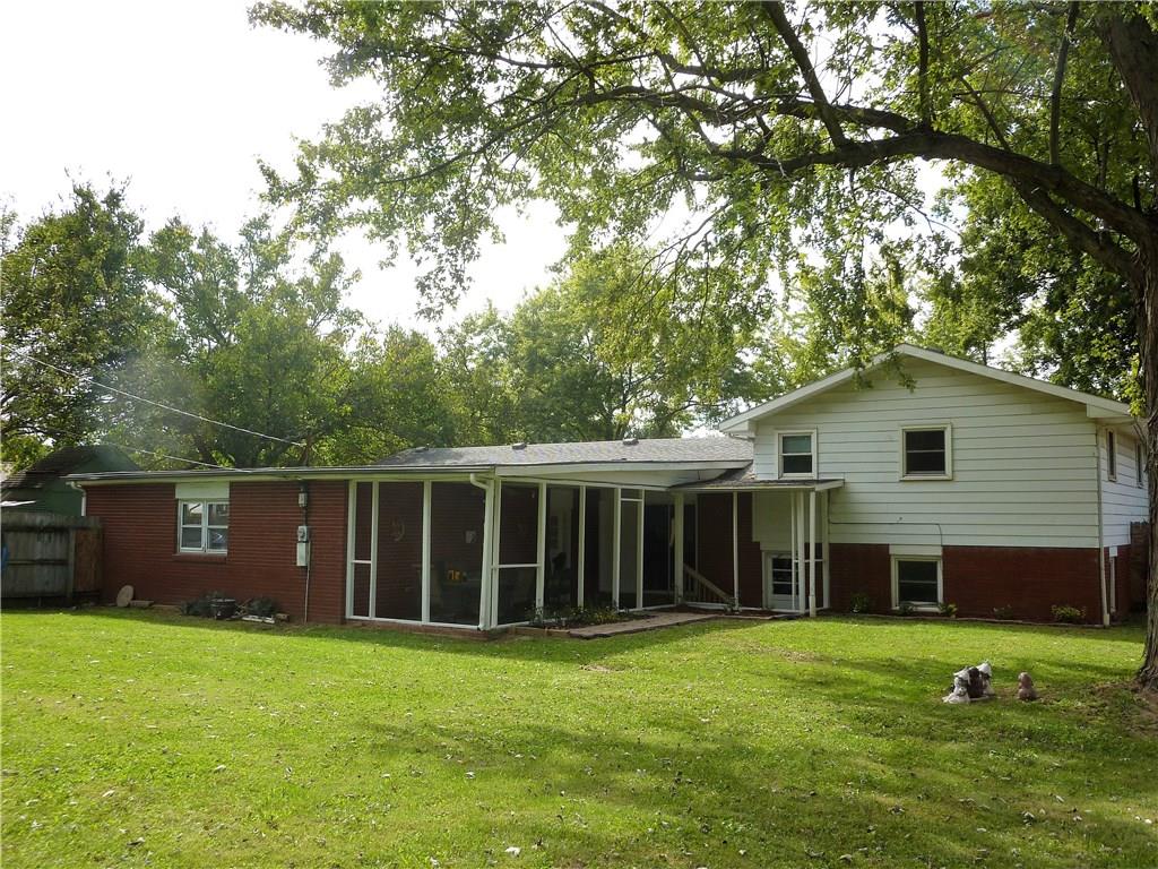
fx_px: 1070
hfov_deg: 56.8
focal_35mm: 32
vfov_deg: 44.2
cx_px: 579
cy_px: 434
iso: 80
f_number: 4
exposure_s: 1/320
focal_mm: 5.3
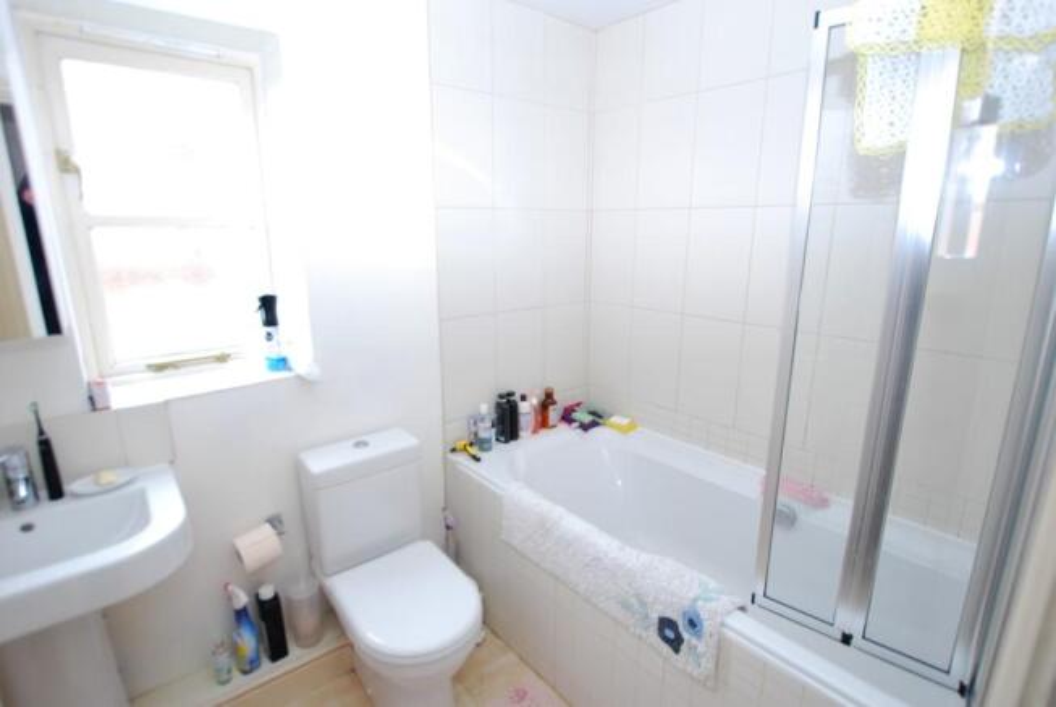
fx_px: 440
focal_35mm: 15
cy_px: 354
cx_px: 528
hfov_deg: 100.3
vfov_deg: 77.5
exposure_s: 1/30
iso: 360
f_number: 3.5
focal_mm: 10
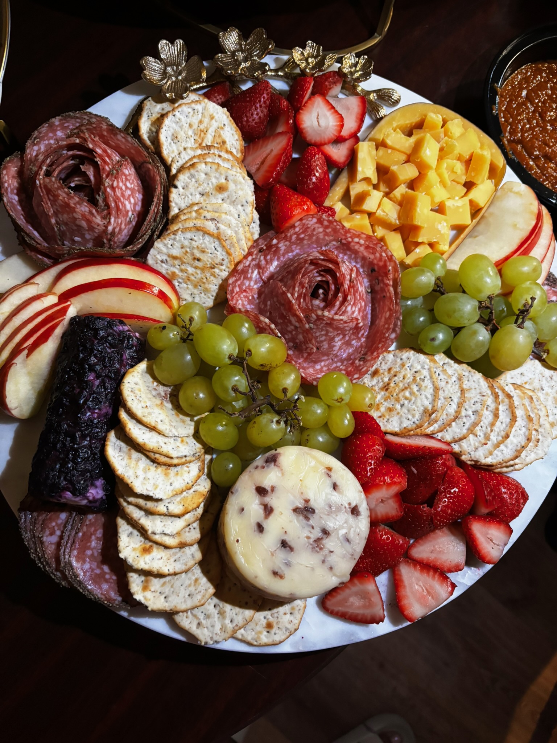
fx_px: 558
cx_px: 278
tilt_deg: -73.9
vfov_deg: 67.3
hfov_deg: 53.1
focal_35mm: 26
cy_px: 372
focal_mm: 5.96
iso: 500
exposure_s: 1/40
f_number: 1.6
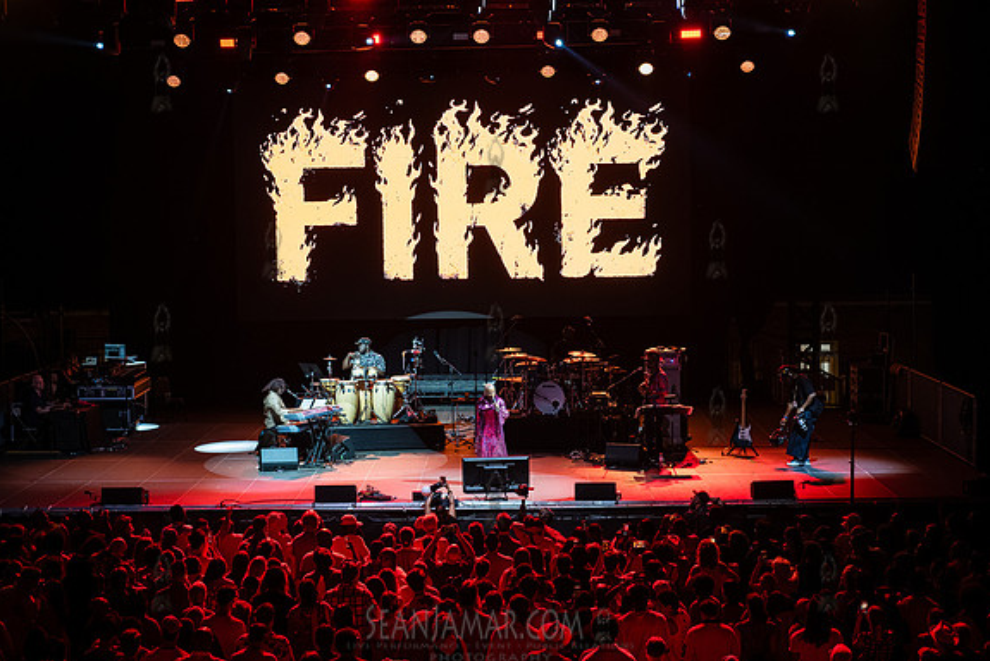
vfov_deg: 18.4
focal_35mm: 74
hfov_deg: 27.3
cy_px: 331
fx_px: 2036
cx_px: 491
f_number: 4.5
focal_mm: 70
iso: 5000
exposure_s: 1/500
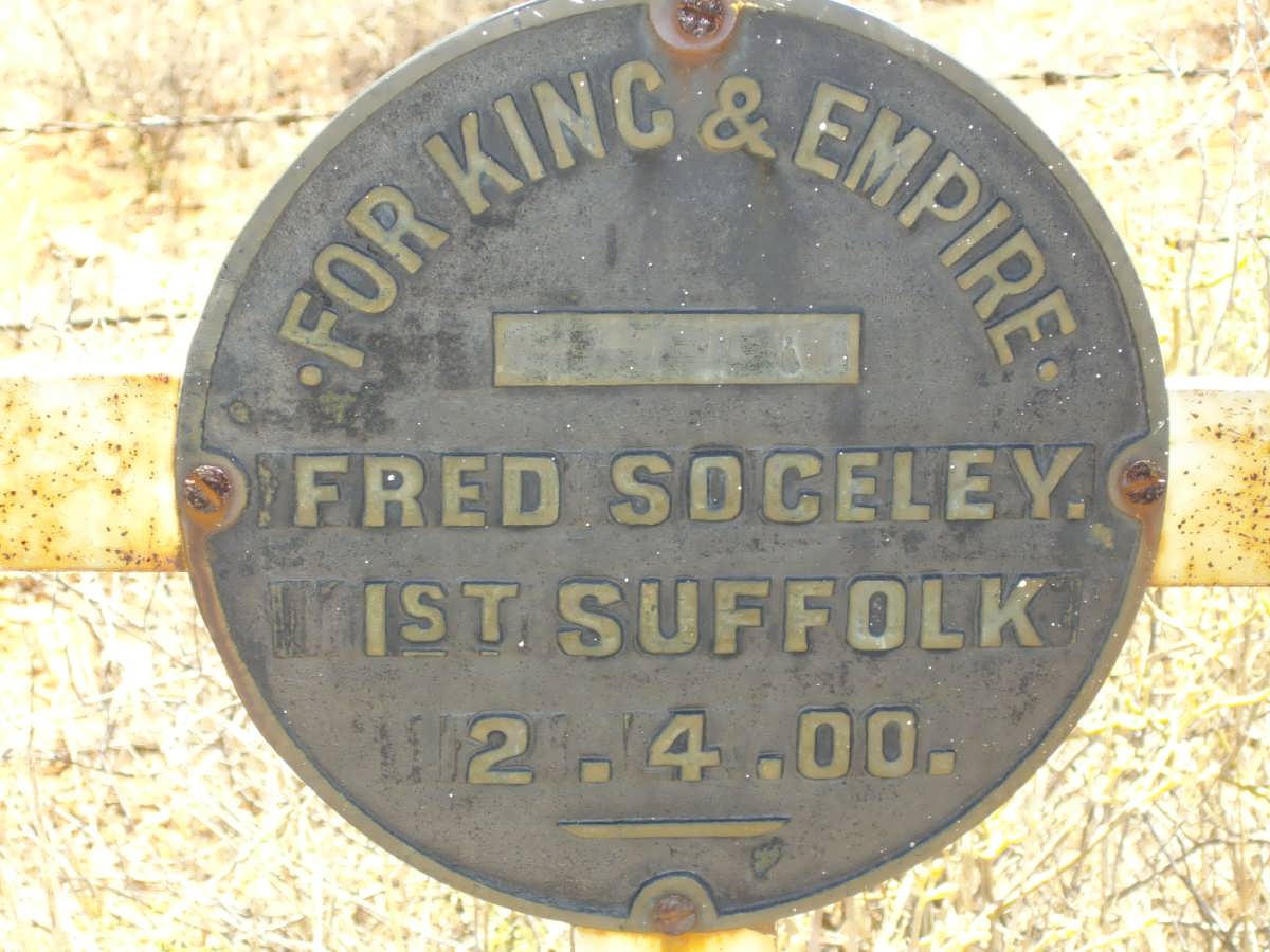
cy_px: 476
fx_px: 3192
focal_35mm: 87
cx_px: 635
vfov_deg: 17.0
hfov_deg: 22.5
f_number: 4.3
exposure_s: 1/320
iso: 160
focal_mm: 14
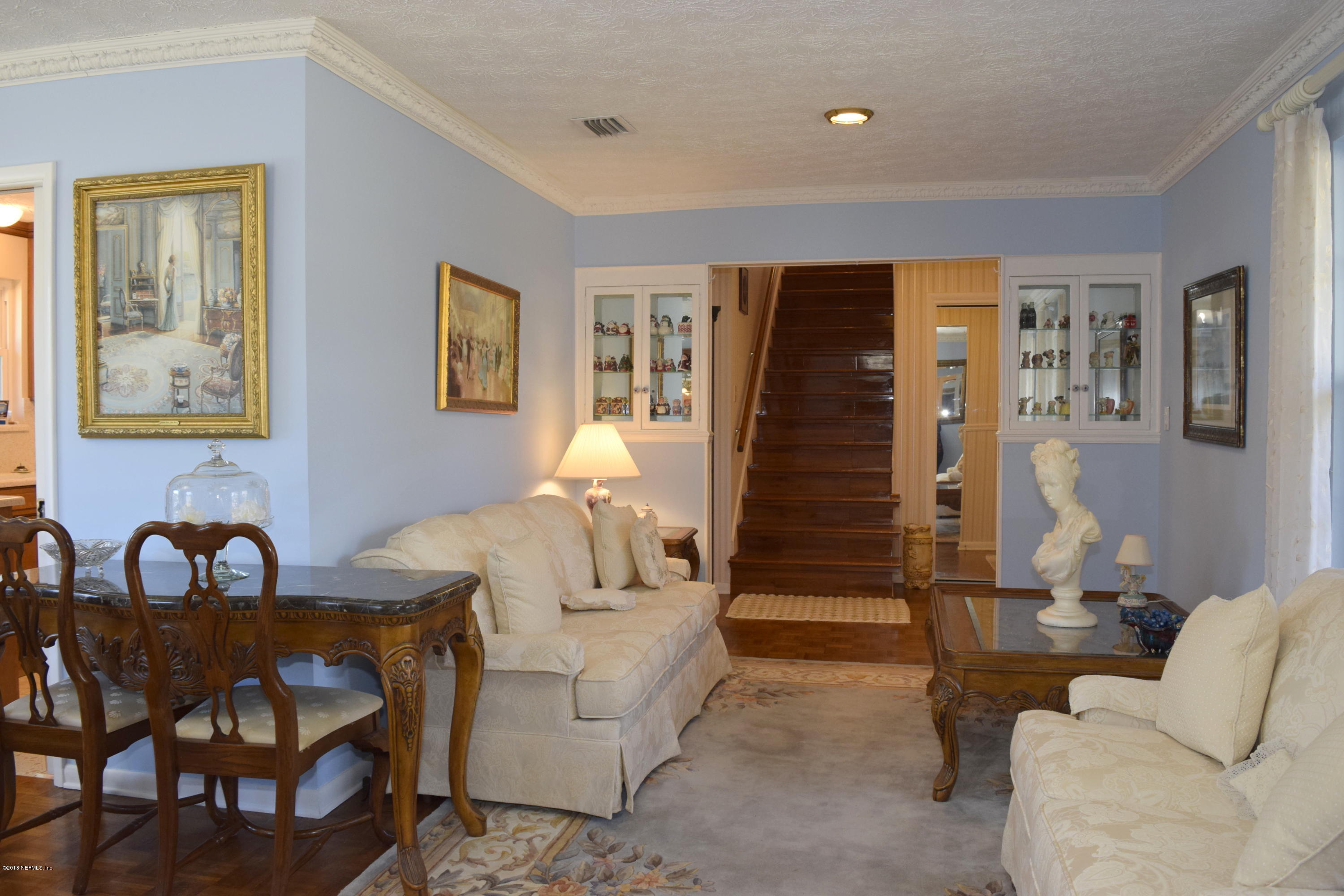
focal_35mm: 27
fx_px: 1008
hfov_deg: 67.4
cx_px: 672
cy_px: 448
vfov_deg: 47.9
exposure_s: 1/100
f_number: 5
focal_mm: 18
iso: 800
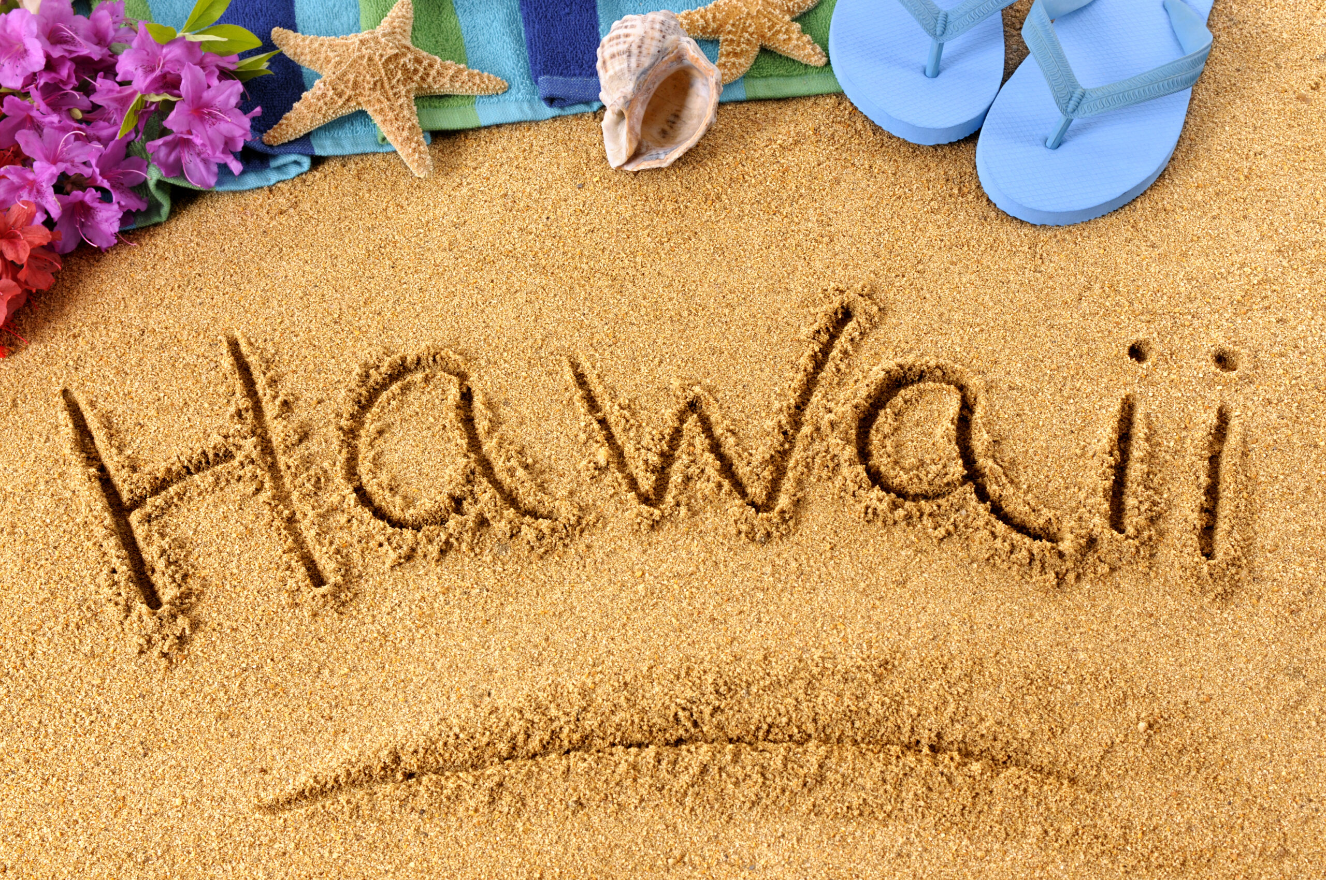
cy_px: 440
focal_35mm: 48
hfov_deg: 41.2
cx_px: 663
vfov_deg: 28.0
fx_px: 1766
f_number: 11
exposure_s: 1/125
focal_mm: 32
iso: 200
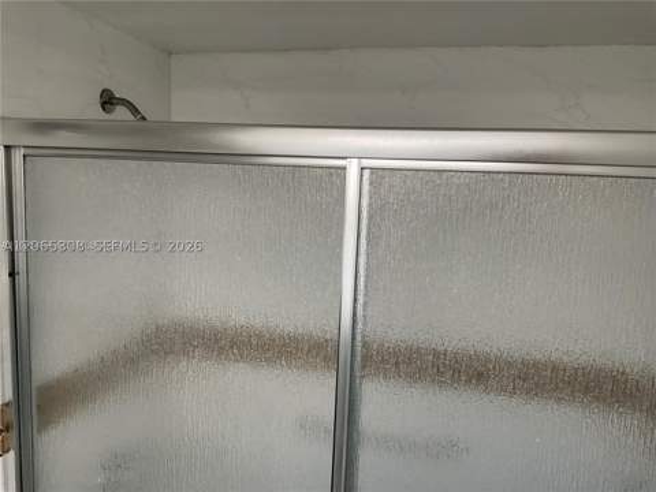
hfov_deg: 61.7
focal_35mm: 29
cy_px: 246
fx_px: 550
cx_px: 328
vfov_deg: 48.2
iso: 64
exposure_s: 1/90
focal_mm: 3
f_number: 1.8
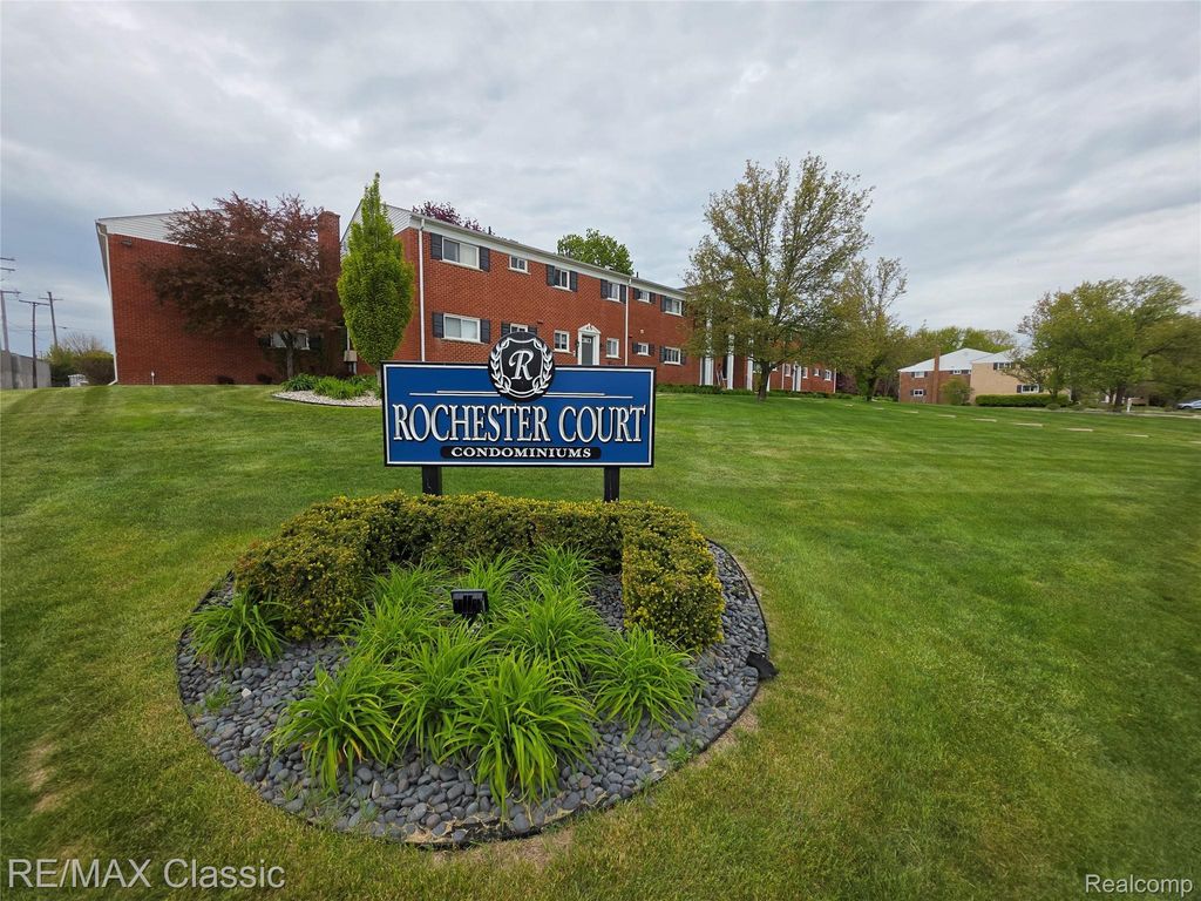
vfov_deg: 89.9
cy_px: 450
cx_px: 600
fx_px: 451
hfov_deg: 106.2
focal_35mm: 13
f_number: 1.9
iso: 40
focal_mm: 2.2
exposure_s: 1/1859
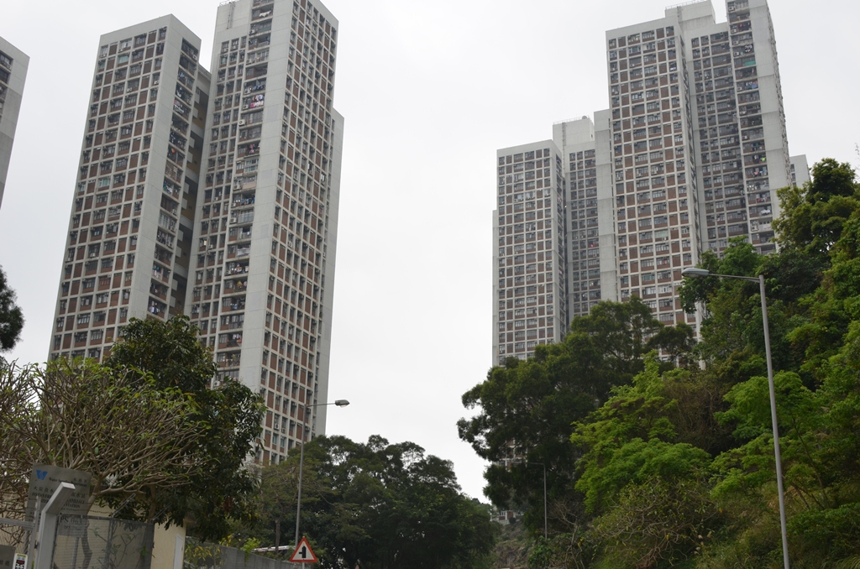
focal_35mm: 42
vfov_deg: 31.7
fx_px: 1001
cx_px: 430
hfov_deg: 46.5
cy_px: 284
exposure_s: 1/250
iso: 200
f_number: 8
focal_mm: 28
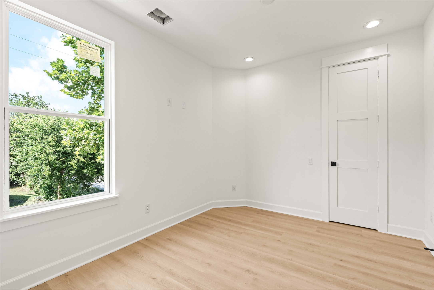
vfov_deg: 73.7
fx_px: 193
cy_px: 145
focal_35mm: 16
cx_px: 217
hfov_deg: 96.7
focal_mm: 16
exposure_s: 1/1.67
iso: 200
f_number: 9
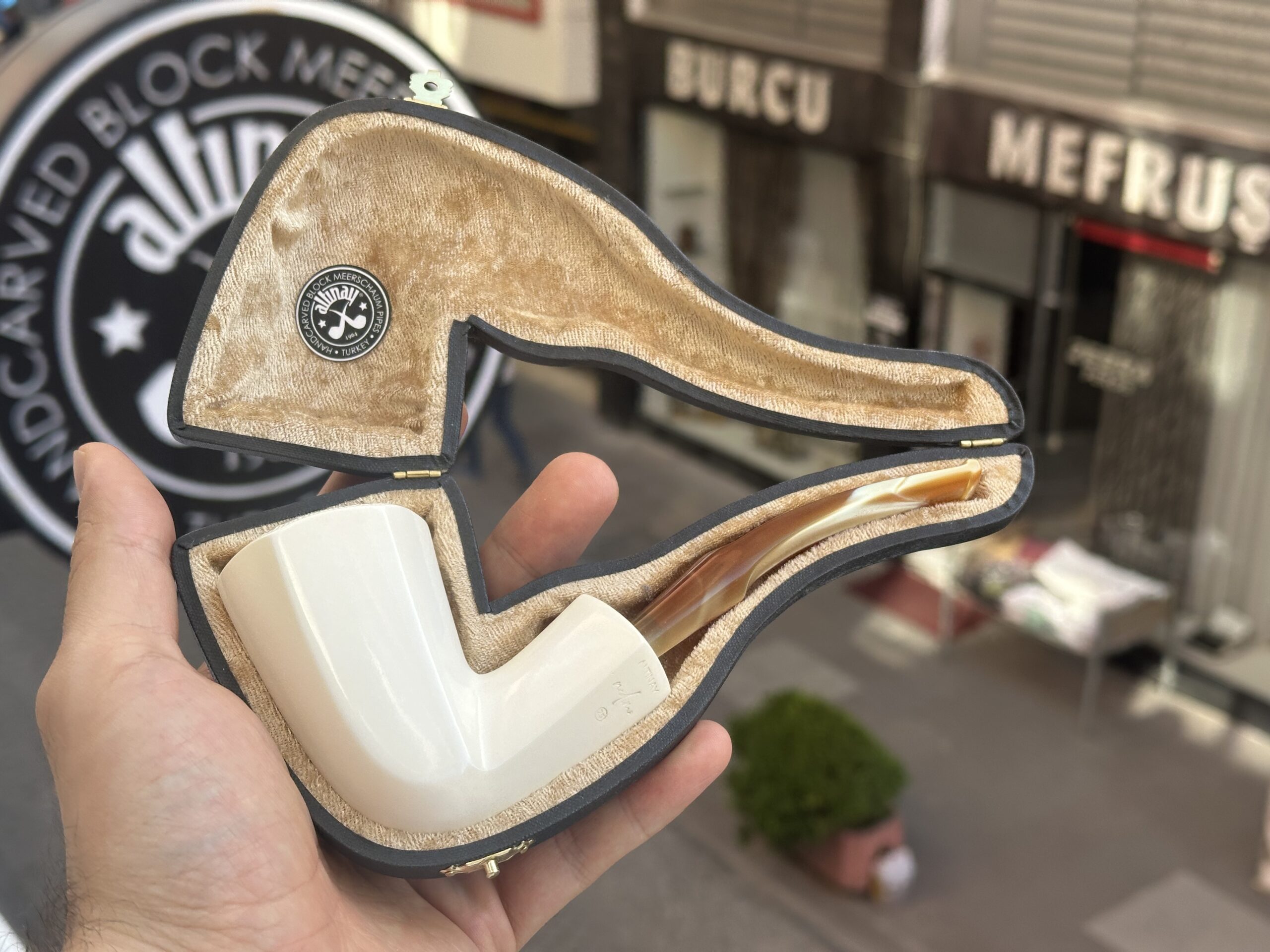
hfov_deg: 39.7
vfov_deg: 30.3
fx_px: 1761
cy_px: 476
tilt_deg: -21.5
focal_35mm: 48
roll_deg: -1.4
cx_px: 635
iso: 64
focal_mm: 6.86
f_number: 1.78
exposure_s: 1/654
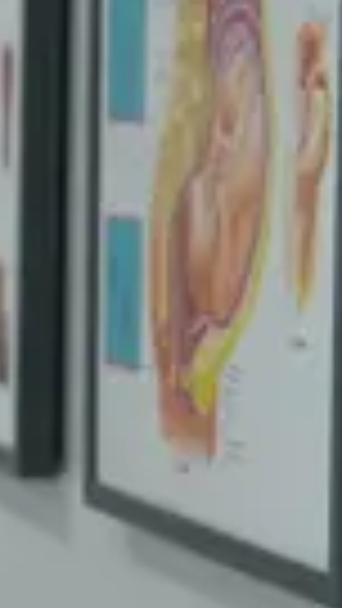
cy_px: 477
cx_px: -821
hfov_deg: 3.5
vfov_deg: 6.5
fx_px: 5381
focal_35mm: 334
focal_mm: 70
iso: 1000
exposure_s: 1/250
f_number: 2.8
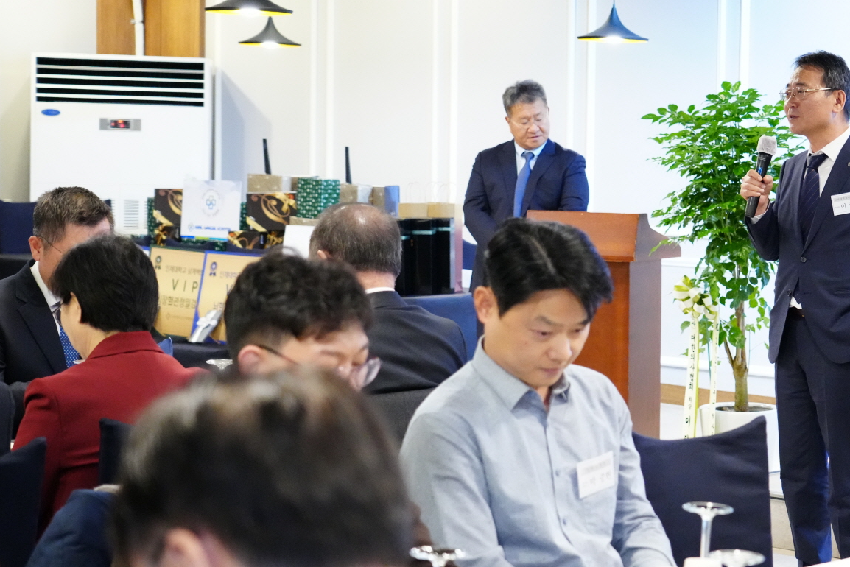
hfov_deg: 21.9
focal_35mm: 92
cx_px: 652
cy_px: 296
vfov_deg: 14.9
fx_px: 2173
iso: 10000
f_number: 4
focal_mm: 59
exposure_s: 1/125
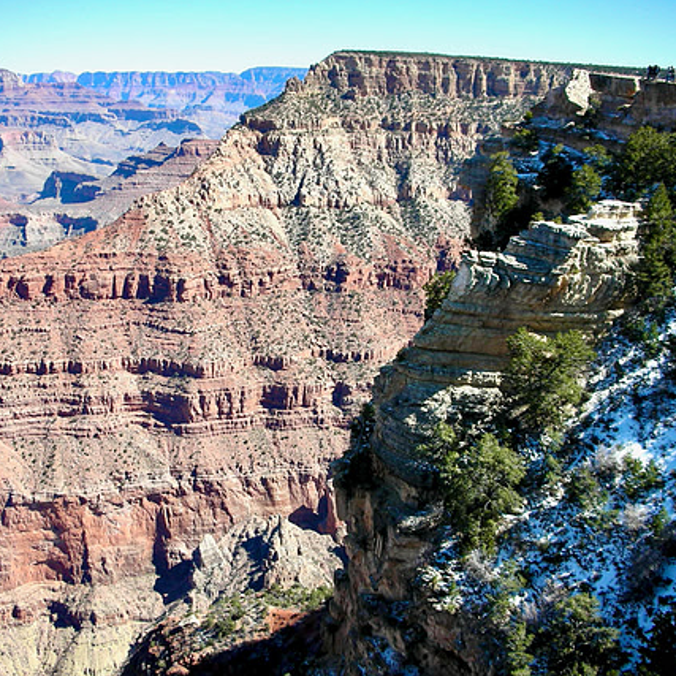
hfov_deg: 39.9
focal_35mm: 42
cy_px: 338
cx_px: 285
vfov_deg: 40.0
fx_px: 928
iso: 50
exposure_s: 1/394
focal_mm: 5.8
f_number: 3
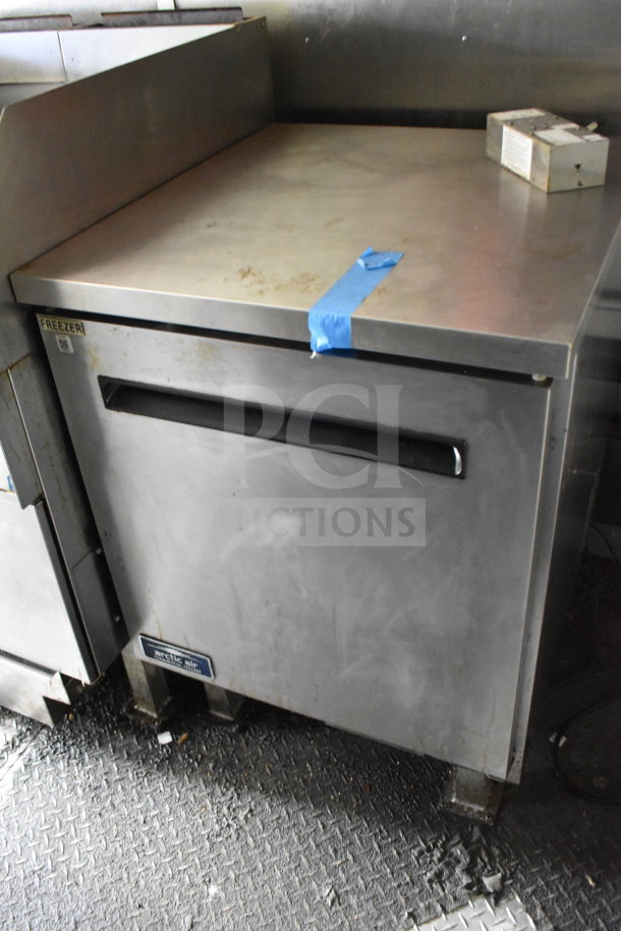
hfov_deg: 41.7
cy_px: 466
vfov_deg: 59.5
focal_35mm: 32
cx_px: 310
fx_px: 815
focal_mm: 21
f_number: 3.8
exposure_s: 1/30
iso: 6400
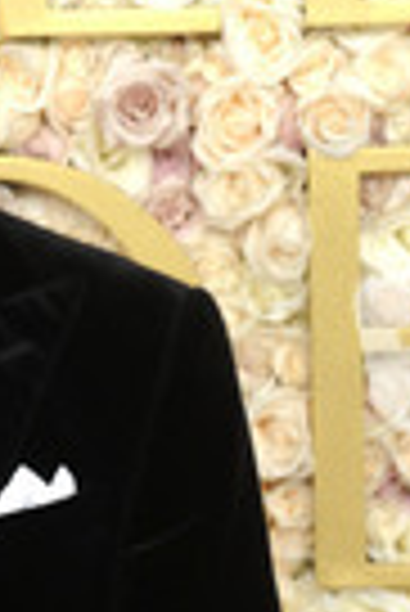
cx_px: -182
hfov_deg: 3.9
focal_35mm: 352
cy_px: 544
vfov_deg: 5.8
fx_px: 5998
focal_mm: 120
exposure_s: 1/250
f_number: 13
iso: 1000
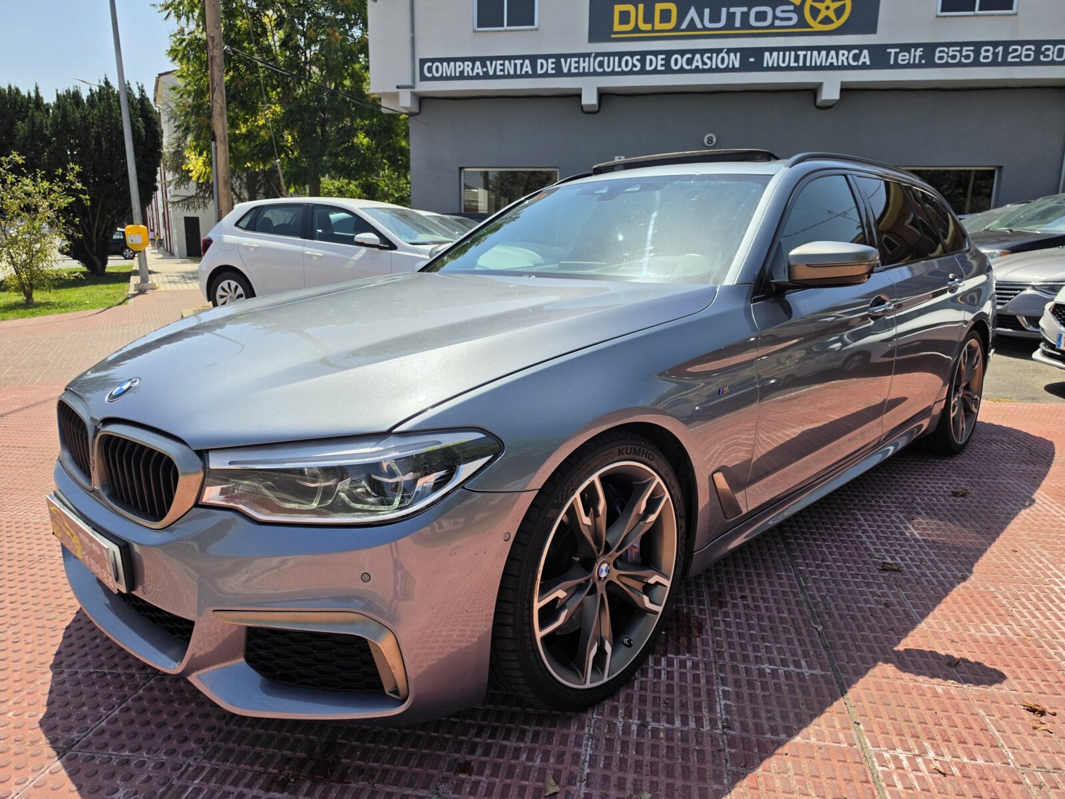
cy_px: 400
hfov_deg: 73.9
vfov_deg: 58.9
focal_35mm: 23
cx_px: 532
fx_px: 708
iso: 40
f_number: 1.4
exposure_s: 1/7939
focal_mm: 6.5
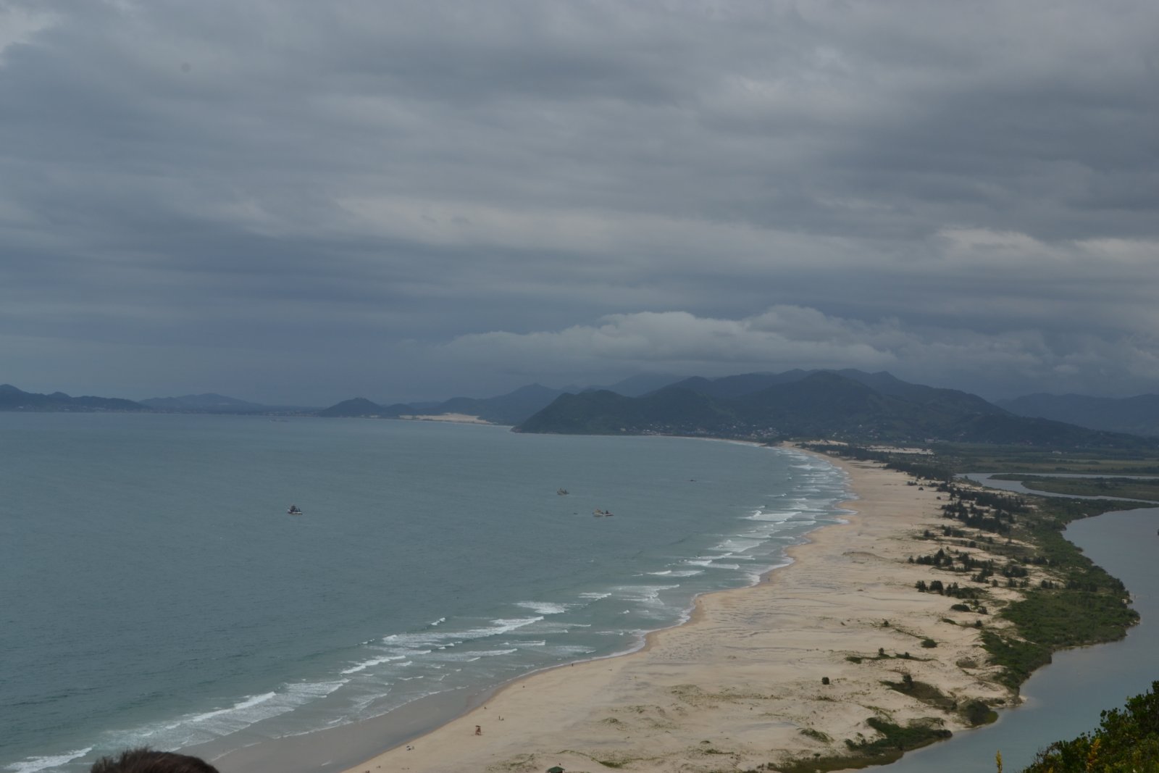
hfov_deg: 41.1
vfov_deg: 28.1
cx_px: 580
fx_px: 1545
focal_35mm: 48
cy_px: 386
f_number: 14
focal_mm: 32
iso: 100
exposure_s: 1/125
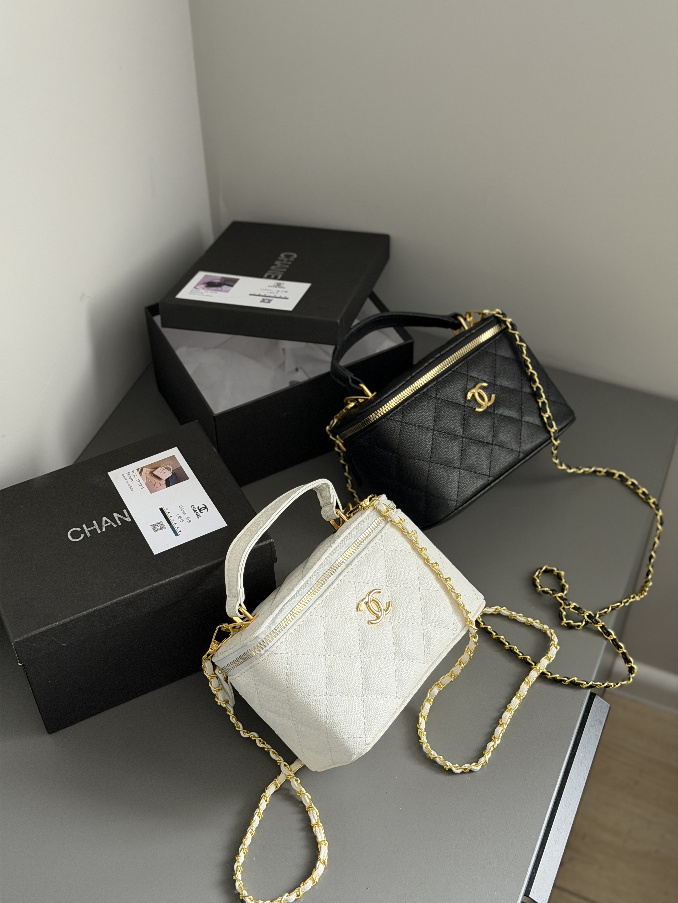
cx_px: 339
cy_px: 452
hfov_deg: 30.3
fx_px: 1254
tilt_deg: -48.9
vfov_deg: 39.7
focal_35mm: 48
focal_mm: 6.76
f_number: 1.78
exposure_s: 1/50
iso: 250
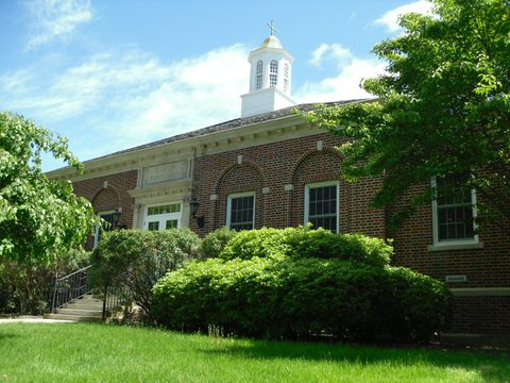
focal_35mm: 34
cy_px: 192
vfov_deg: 41.8
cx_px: 255
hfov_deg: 54.0
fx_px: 501
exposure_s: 1/66
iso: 80
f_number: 8.1
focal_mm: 6
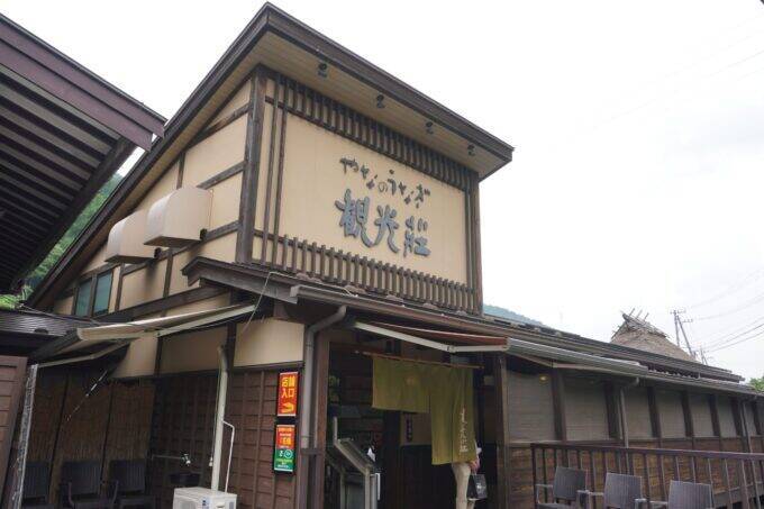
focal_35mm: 27
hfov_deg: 67.4
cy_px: 254
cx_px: 382
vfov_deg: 47.9
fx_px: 573
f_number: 5.6
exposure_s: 1/100
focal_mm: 18
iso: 100
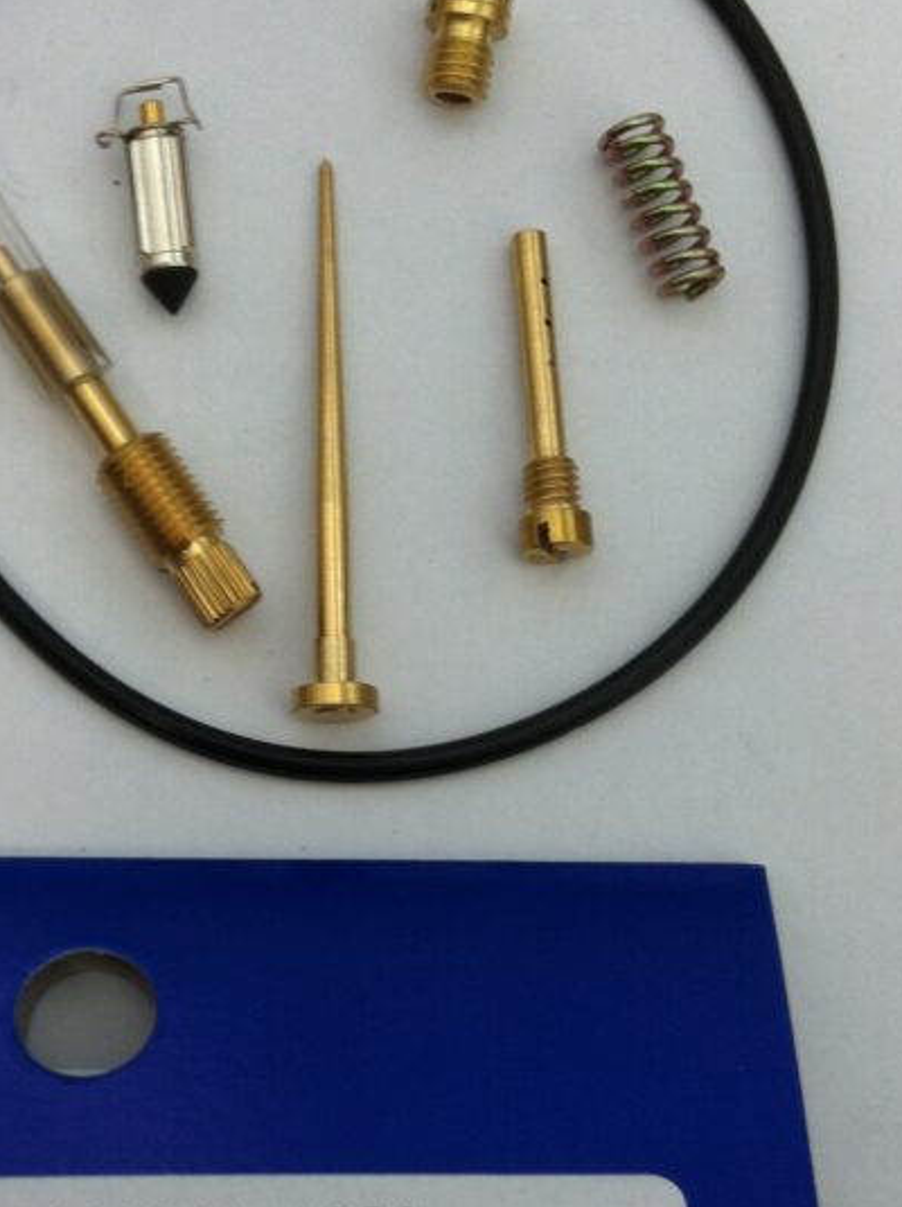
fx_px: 2332
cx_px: 227
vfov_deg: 28.9
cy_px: 747
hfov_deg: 21.7
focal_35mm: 67
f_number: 2.8
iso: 80
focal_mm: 3.85
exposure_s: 1/15
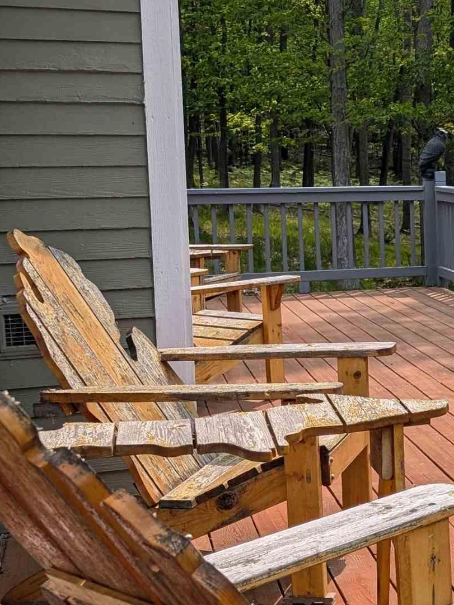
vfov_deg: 28.5
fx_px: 1190
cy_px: 264
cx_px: 742
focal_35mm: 68
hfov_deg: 18.3
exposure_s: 1/1119
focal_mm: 6.9
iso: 20
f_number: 1.68
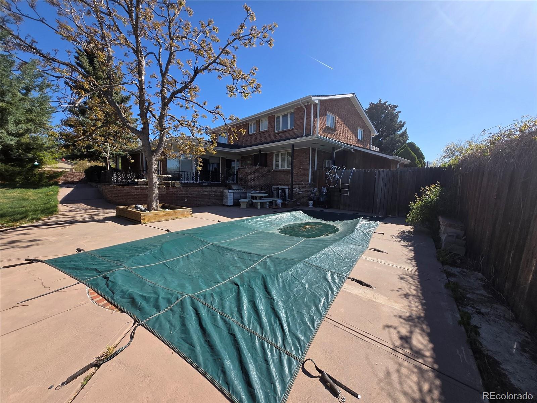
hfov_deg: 106.2
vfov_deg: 89.9
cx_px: 268
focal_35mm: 13
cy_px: 202
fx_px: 202
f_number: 2.2
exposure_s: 1/914
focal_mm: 1.7
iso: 25
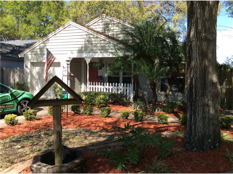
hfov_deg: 56.8
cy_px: 87
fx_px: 215
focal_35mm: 32
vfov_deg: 44.2
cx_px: 116
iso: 32
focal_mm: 3.3
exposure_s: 1/545
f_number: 2.4
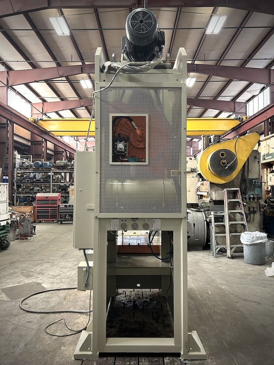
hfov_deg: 53.1
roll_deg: +1.6
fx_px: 274
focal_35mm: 26
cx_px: 137
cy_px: 182
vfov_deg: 67.3
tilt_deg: +3.4
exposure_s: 1/60
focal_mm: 5.7
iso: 250
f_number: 1.5
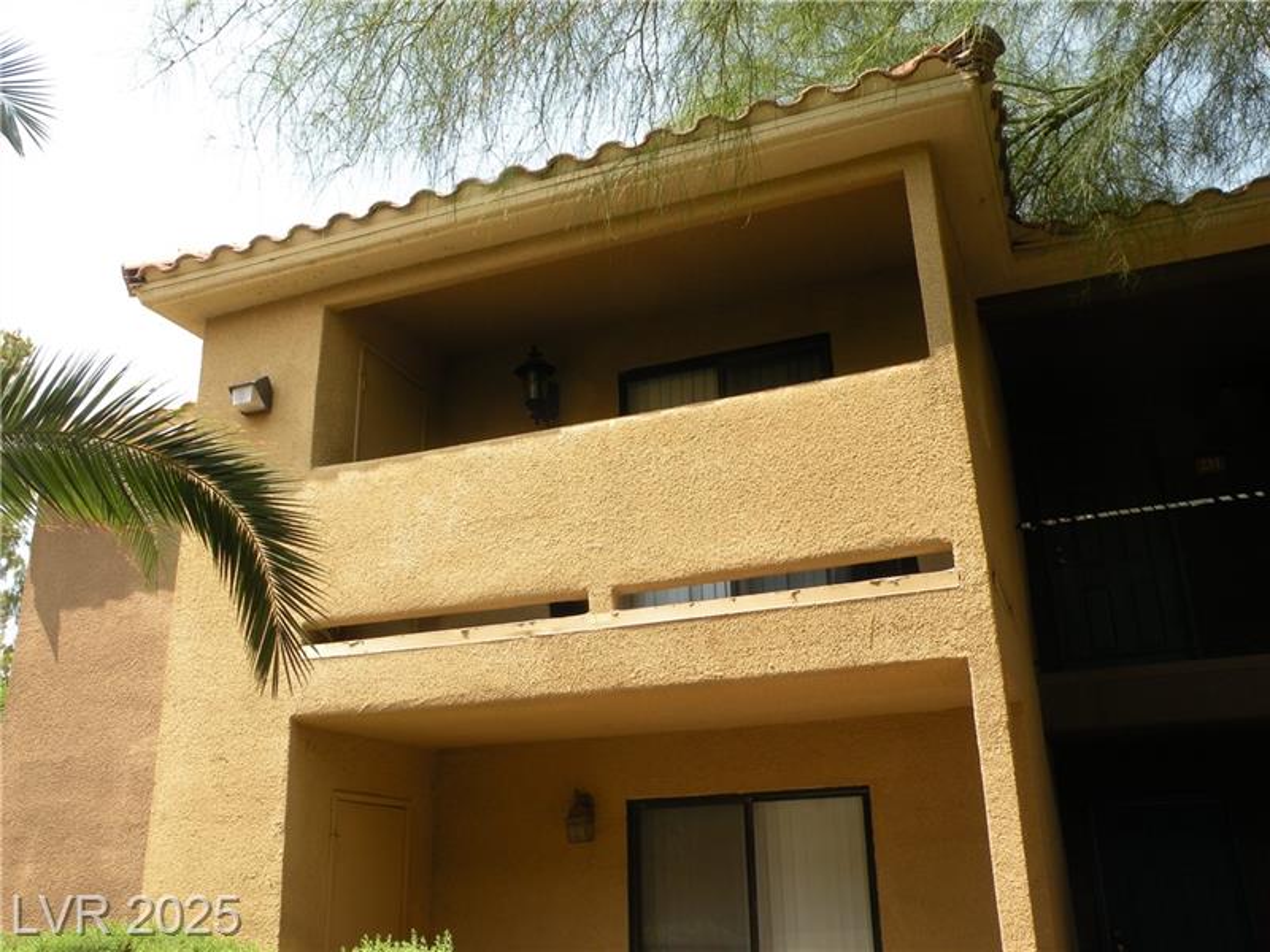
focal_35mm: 33
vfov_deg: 42.9
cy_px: 476
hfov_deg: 55.4
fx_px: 1211
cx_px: 635
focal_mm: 5.8
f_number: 5.6
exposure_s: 1/130
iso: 64
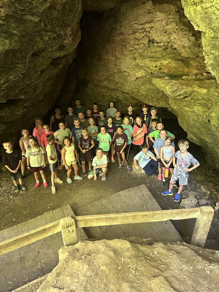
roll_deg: +1.5
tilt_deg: -28.9
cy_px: 146
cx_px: 110
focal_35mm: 24
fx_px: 202
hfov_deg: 56.8
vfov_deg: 71.6
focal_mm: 6.86
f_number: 1.78
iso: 1000
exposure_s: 1/50
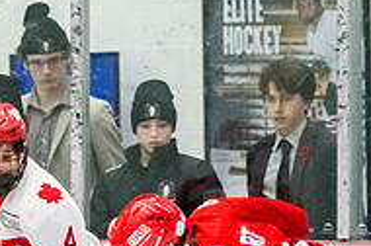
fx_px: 6132
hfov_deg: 3.5
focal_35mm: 596
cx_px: 58
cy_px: 371
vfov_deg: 2.3
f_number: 2.8
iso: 4000
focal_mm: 80
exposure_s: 1/800
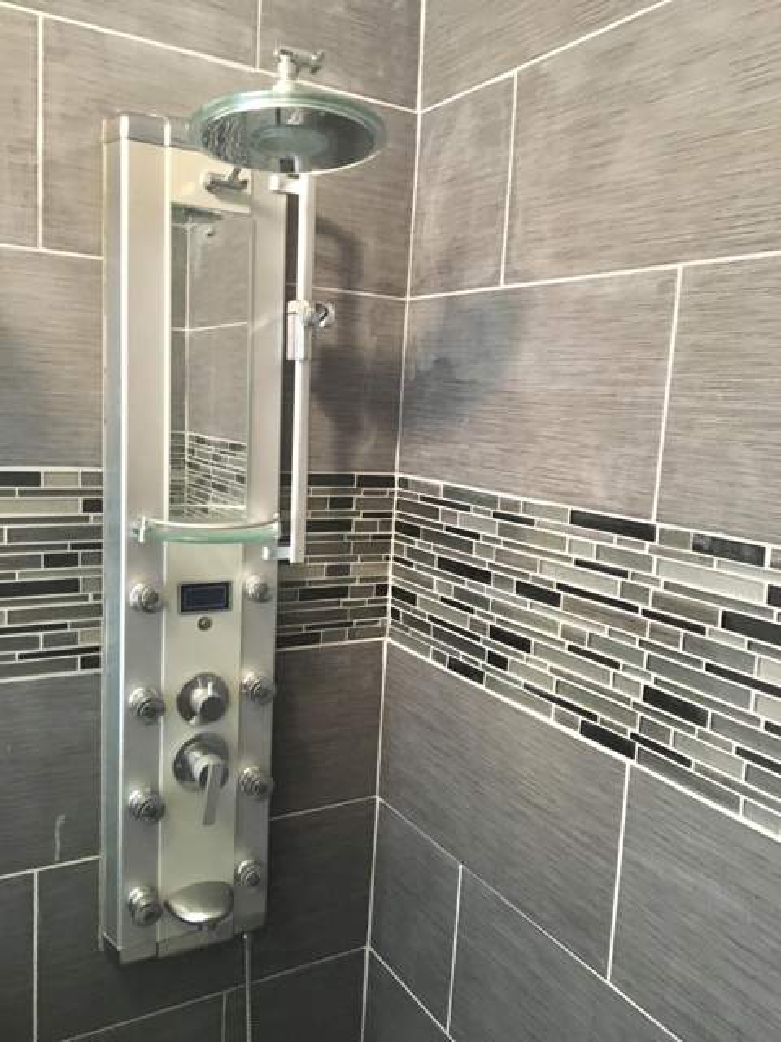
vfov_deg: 61.7
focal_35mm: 29
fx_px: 872
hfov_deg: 48.2
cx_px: 390
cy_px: 521
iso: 400
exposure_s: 1/15
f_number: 2.2
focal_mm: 4.15
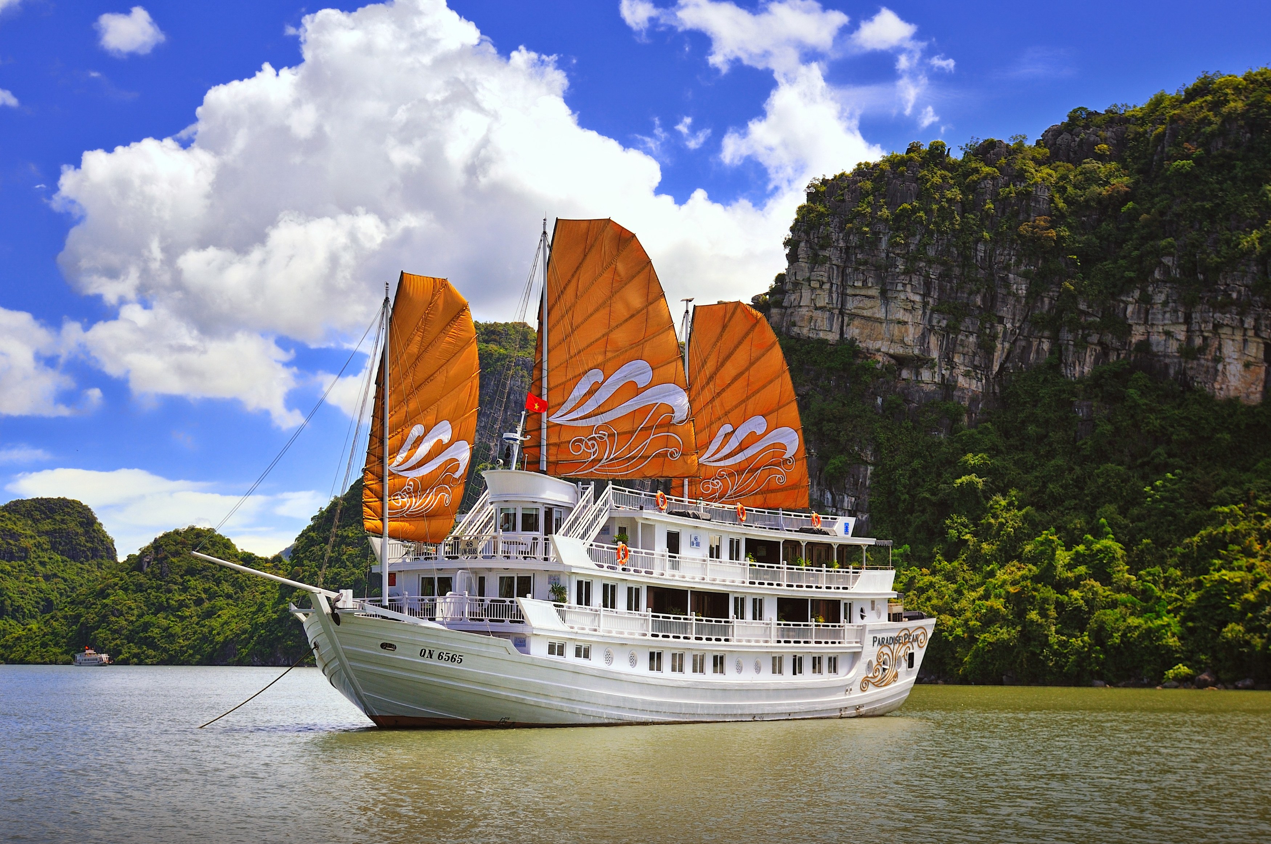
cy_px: 422
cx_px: 636
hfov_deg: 30.5
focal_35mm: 66
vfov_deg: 20.6
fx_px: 2327
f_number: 4
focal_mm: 44
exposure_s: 1/1000
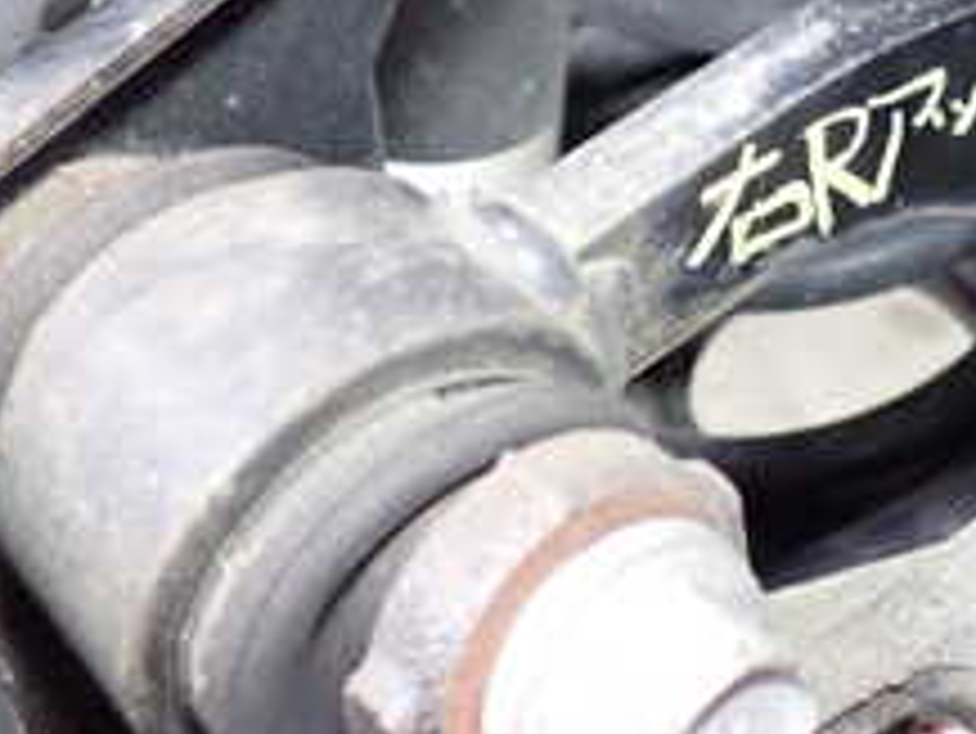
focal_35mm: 83
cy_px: -5
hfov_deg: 22.5
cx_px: 1003
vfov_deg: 17.4
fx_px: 2341
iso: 640
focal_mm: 5.4
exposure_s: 1/50
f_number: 2.3
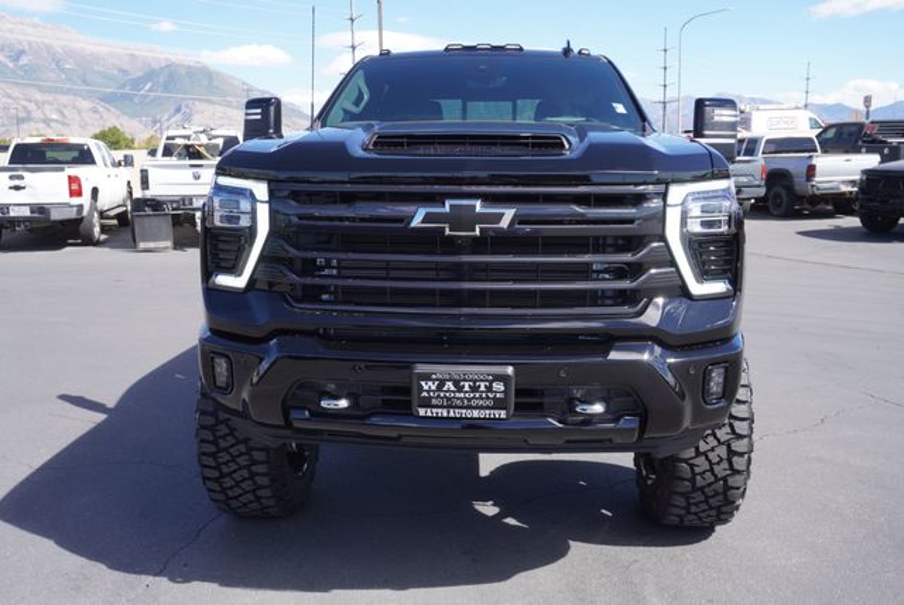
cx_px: 452
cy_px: 302
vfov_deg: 41.8
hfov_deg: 59.4
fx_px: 792
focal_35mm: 32
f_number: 6.3
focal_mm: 21
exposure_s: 1/160
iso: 100
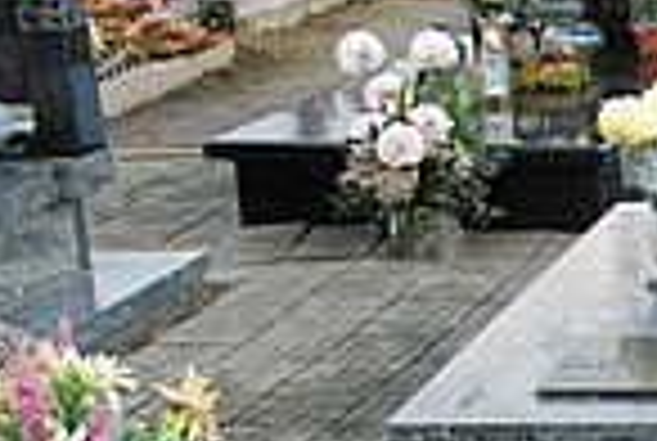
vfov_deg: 9.8
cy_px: 549
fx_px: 2527
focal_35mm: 138
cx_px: 1318
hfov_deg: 12.9
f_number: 5.6
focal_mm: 21
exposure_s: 1/1600
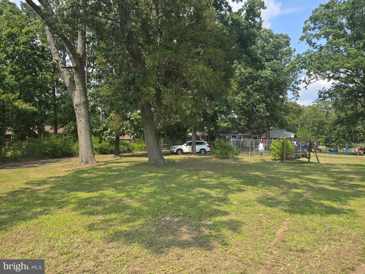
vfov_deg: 58.9
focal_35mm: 23
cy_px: 137
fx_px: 243
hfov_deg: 73.9
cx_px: 182
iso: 12
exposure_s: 1/444
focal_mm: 6.3
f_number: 1.7
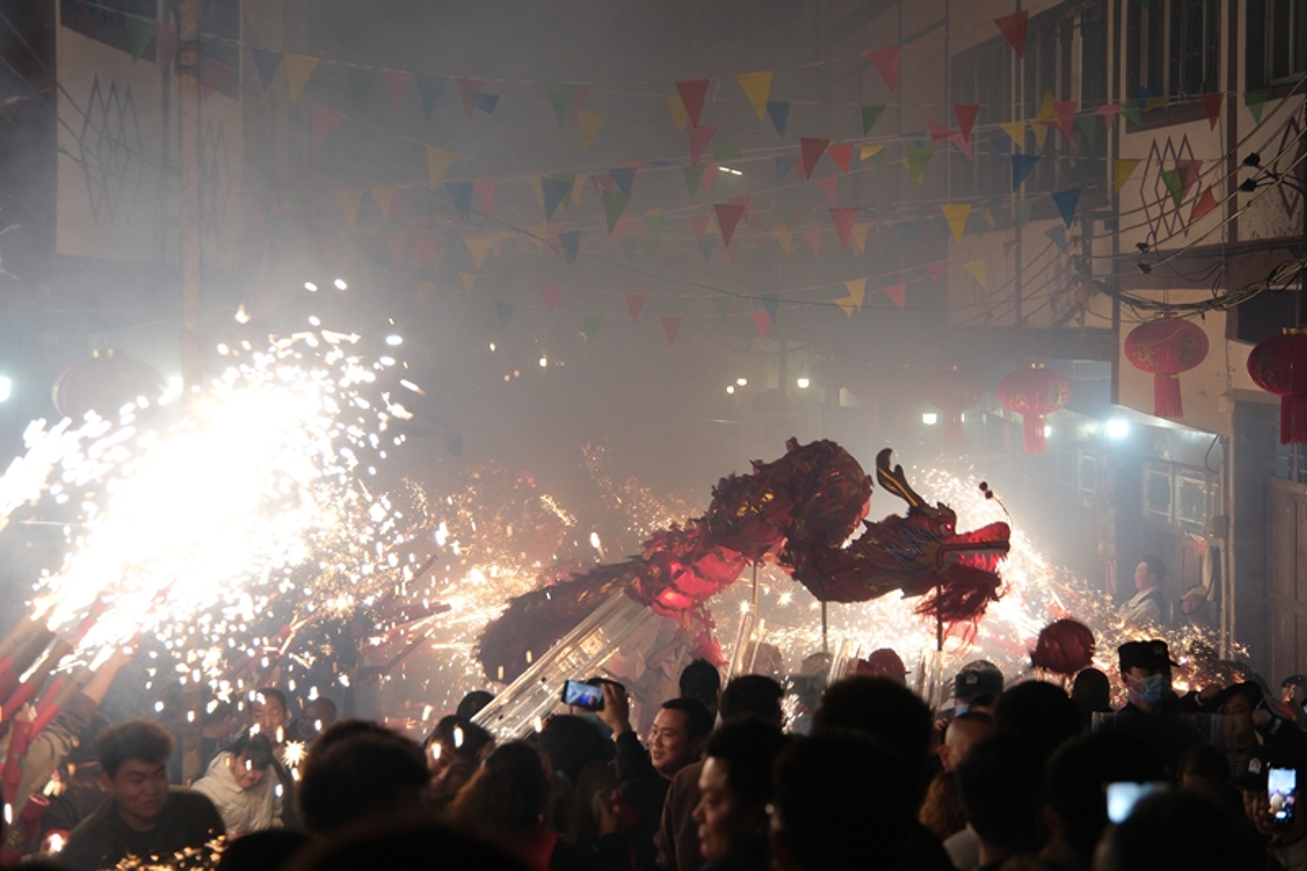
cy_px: 436
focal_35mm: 96
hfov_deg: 21.2
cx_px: 654
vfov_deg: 14.2
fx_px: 3484
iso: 1000
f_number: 4
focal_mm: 63.8
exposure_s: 1/100
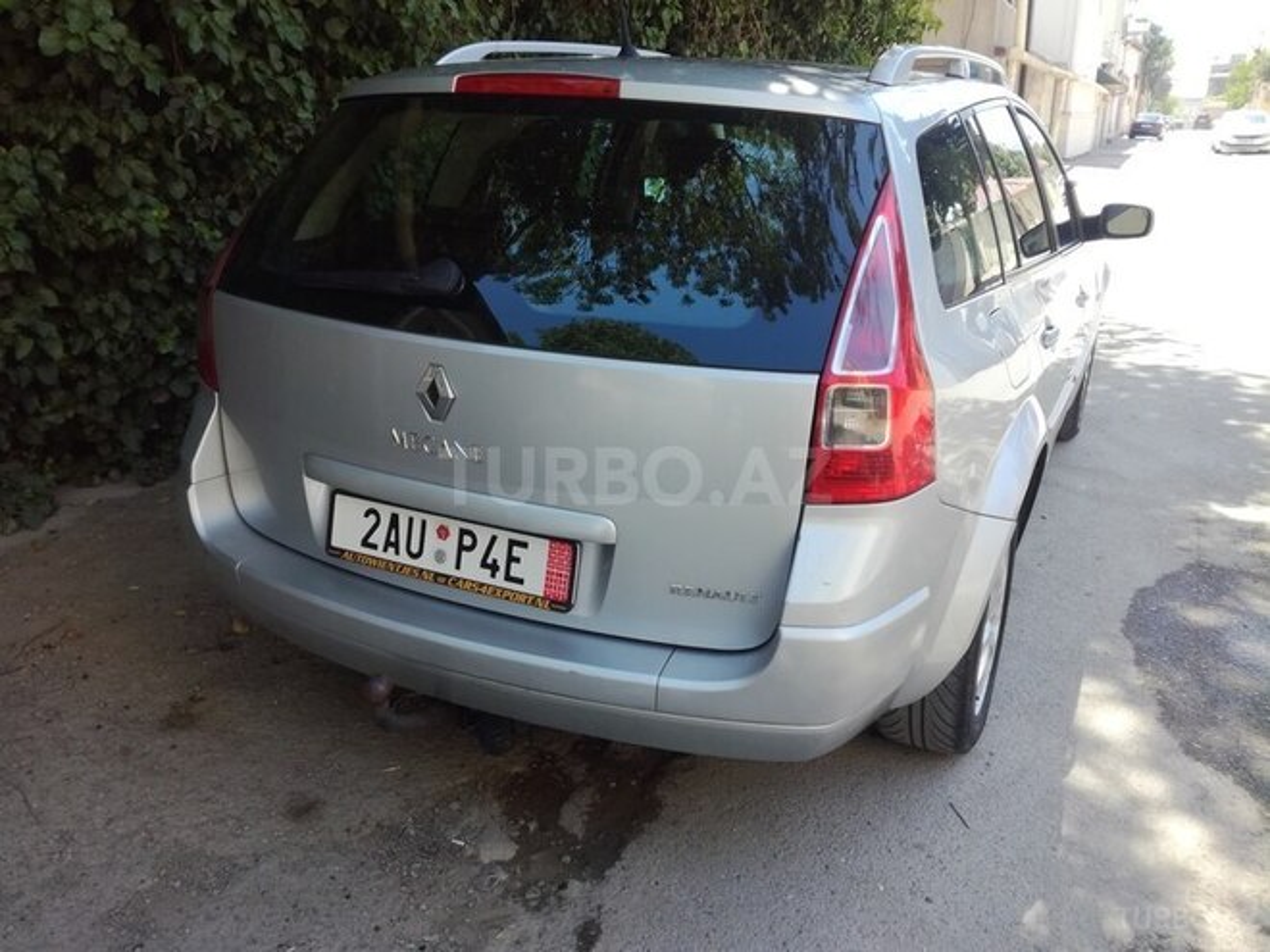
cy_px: 476
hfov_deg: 65.3
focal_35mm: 27
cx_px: 635
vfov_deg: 51.4
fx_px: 991
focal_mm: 3.79
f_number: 2
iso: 50
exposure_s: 1/241
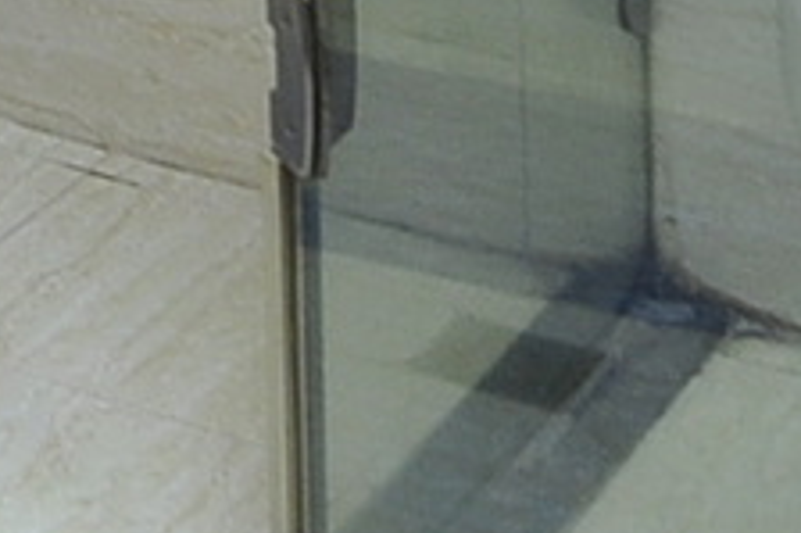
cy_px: -1206
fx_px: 2889
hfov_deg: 13.0
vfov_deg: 8.4
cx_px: -957
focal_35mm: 130
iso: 400
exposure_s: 1/20
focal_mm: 11
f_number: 2.8
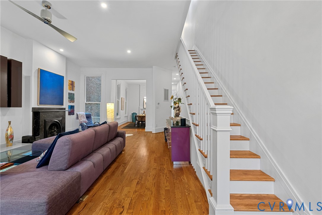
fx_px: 143
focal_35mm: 16
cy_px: 108
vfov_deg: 73.8
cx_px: 161
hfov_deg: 96.7
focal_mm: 16
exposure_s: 1
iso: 800
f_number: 8
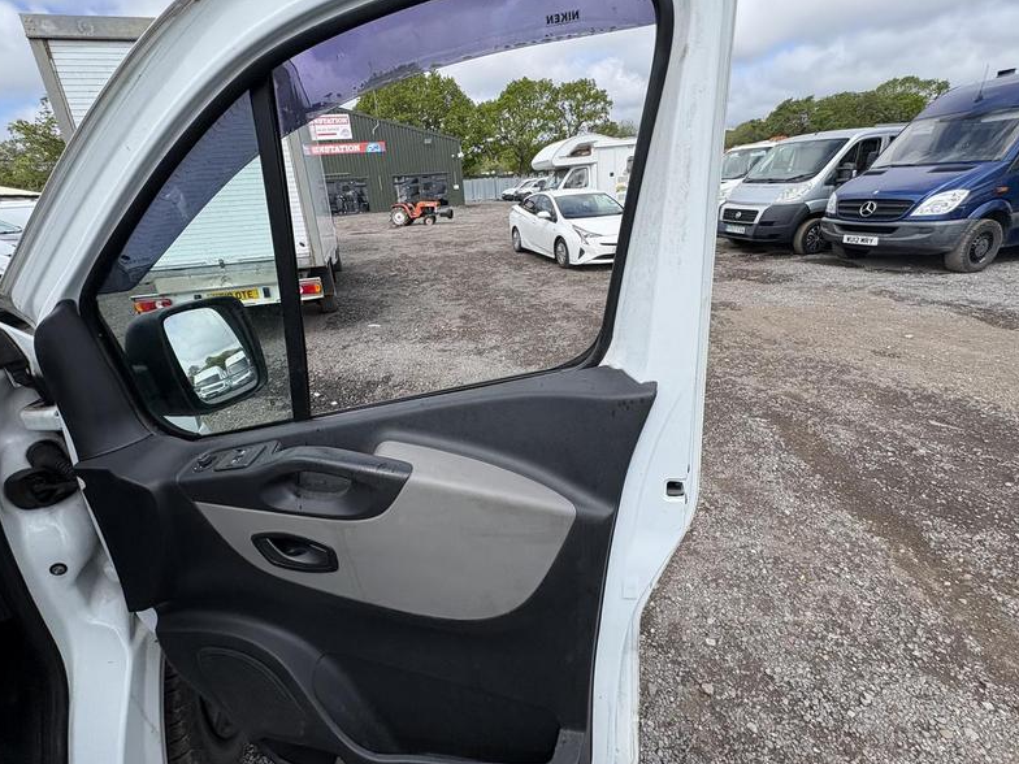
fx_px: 471
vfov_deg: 78.1
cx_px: 503
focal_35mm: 16
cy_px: 369
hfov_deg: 94.5
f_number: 2.2
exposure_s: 1/1198
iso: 50
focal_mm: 2.22
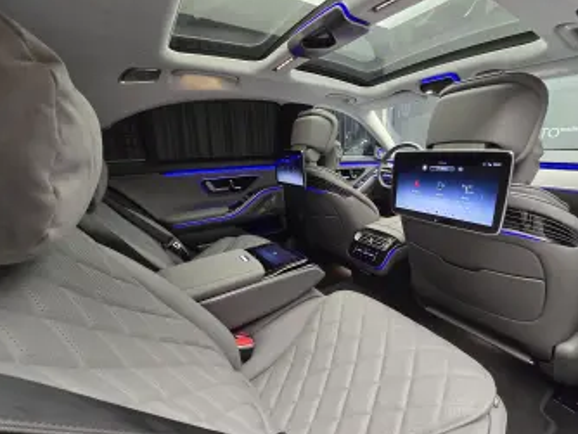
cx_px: 298
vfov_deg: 85.7
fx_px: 234
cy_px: 213
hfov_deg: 102.0
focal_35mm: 14
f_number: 2.2
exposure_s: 1/54
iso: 640
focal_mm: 2.2
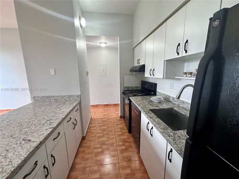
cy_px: 90
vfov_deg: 85.7
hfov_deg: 102.1
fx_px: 97
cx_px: 120
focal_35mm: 14
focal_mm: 2.22
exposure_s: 1/99
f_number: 2.2
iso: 200
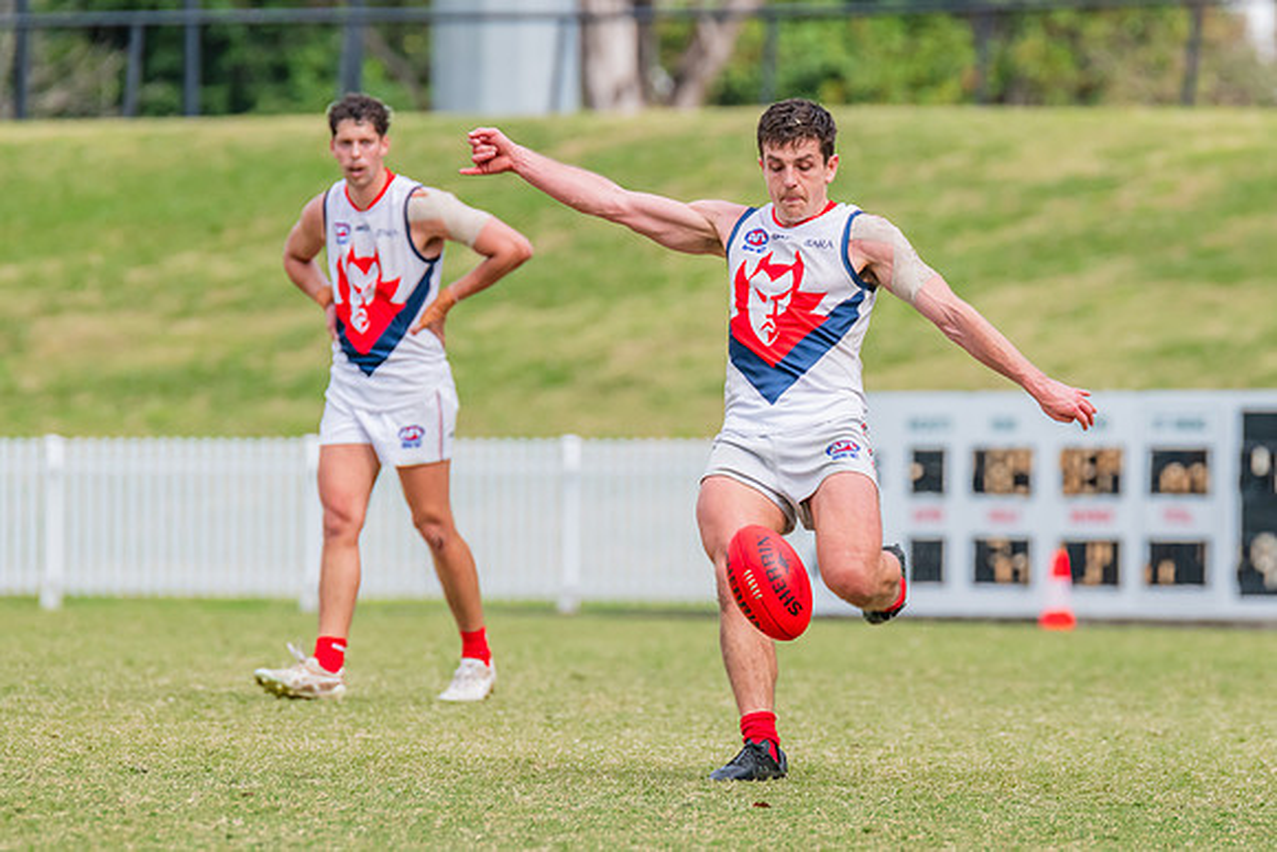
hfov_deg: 3.7
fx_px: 19932
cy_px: 454
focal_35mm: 562
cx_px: 765
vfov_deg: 2.4
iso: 800
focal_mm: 420
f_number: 7.1
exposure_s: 1/1250
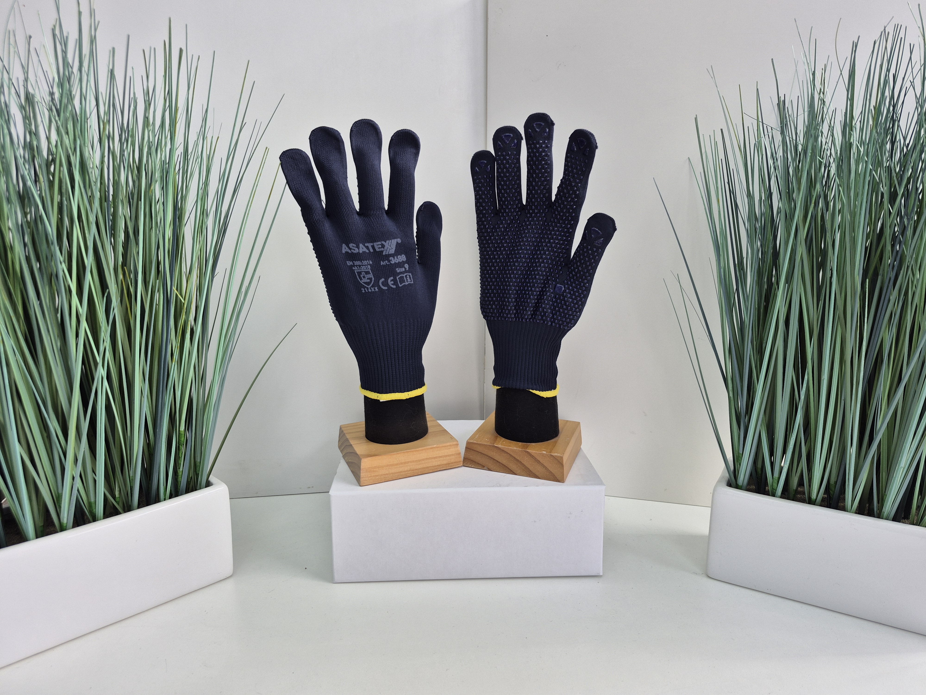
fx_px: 615
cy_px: 348
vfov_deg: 58.9
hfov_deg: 73.9
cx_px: 463
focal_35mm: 23
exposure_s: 1/180
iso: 50
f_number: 1.8
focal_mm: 5.4
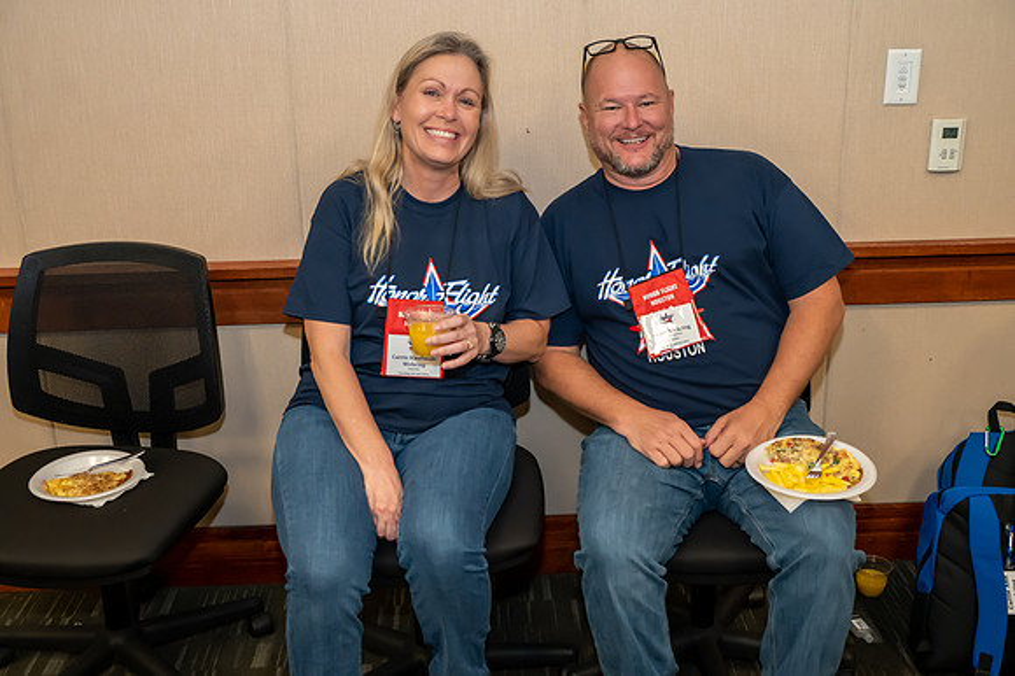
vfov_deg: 32.6
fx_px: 1155
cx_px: 508
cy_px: 338
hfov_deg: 47.4
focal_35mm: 41
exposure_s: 1/160
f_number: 5
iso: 8000
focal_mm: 41
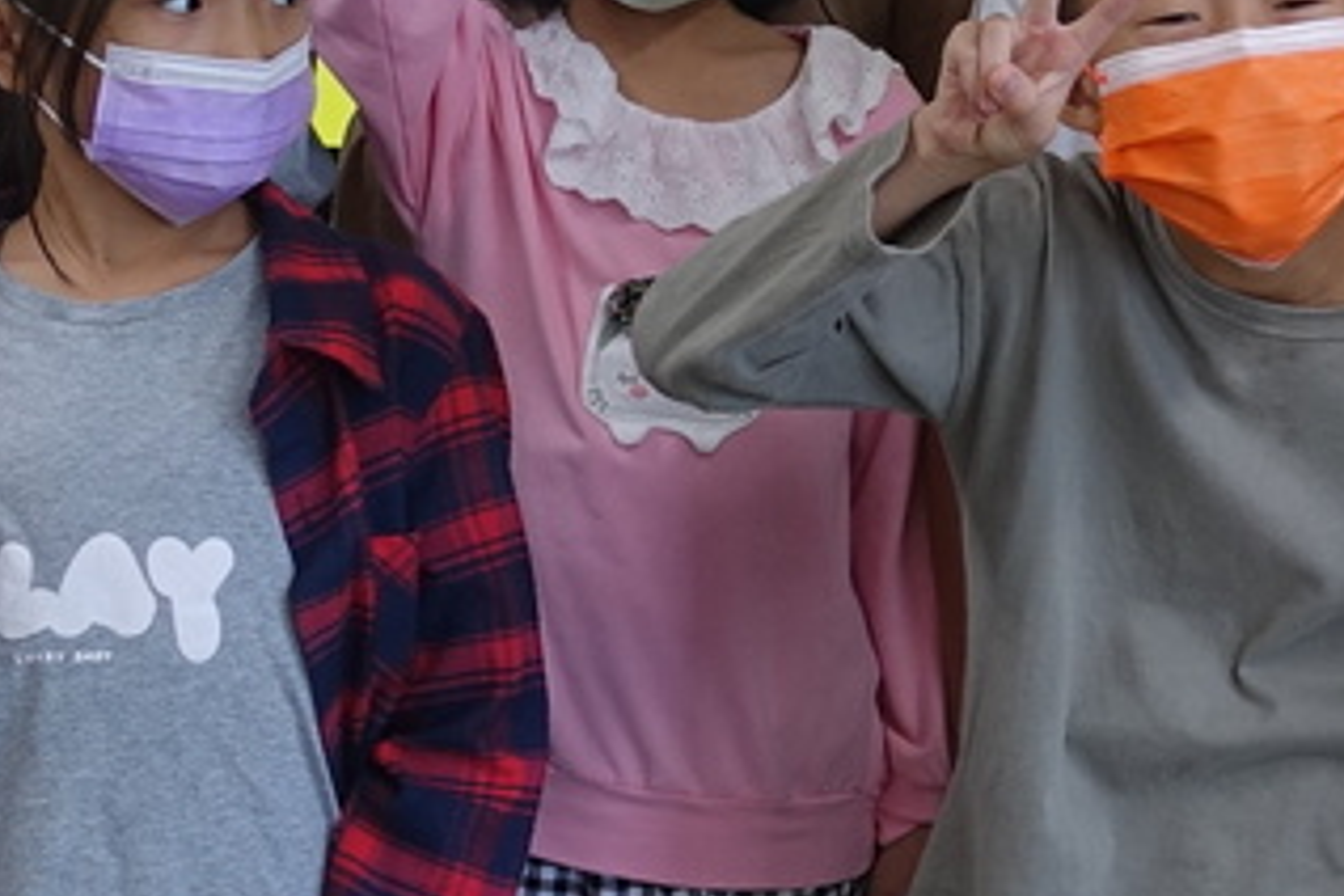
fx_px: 5077
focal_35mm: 136
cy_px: -89
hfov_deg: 14.7
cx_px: 1547
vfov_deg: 10.0
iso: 125
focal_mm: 8.8
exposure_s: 1/40
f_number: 2.8
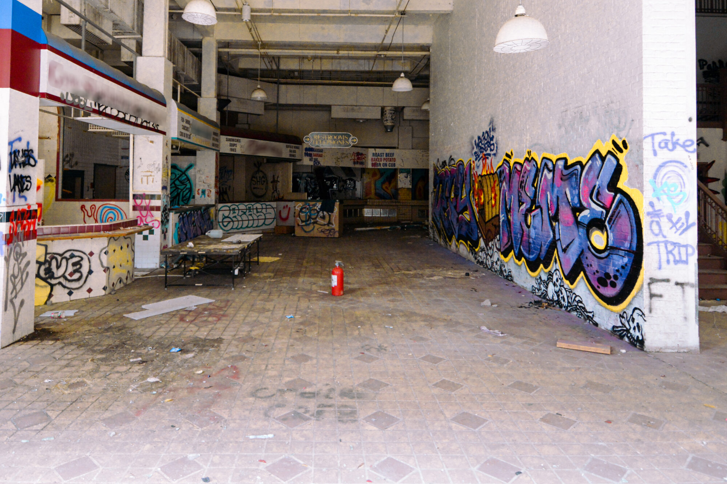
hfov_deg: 75.9
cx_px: 323
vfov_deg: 54.3
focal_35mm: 23
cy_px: 177
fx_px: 464
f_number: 4
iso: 1800
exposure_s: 1/60
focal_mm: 12
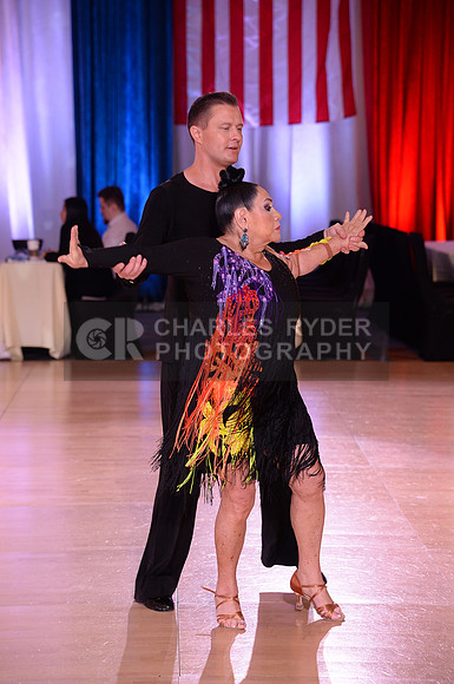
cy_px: 342
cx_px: 227
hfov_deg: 11.4
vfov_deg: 17.1
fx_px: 2277
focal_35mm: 120
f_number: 5
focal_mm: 120
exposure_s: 1/250
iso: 2000
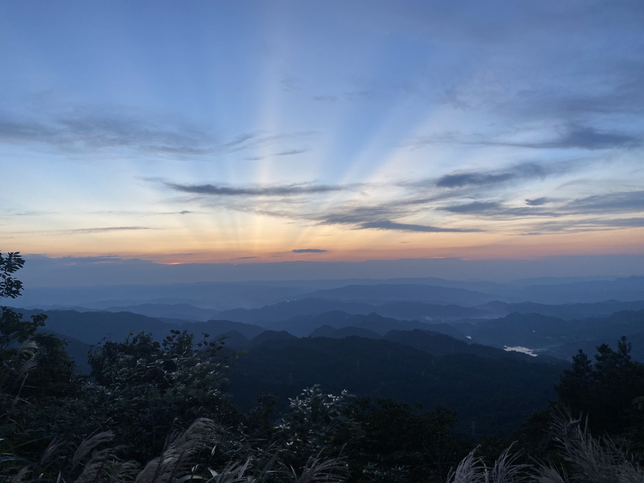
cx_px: 322
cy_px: 242
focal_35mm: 26
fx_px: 484
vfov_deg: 53.1
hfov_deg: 67.3
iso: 125
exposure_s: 1/116
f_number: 1.8
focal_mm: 4.25
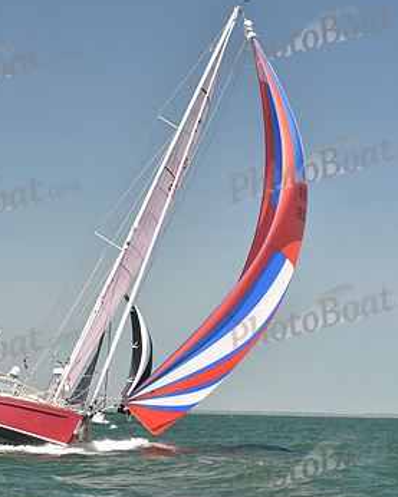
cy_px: 261
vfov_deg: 17.5
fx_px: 1619
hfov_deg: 14.0
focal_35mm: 110
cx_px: 154
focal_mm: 70
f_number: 4
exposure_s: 1/800
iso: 250
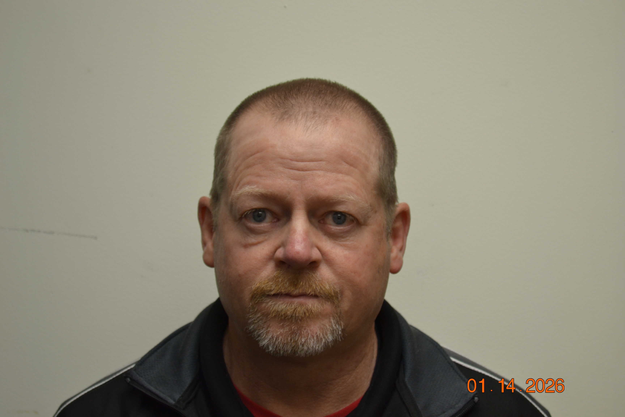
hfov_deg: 24.6
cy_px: 208
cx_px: 312
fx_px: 1432
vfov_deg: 16.6
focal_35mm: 82
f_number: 5.6
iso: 400
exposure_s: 1/20
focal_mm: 55
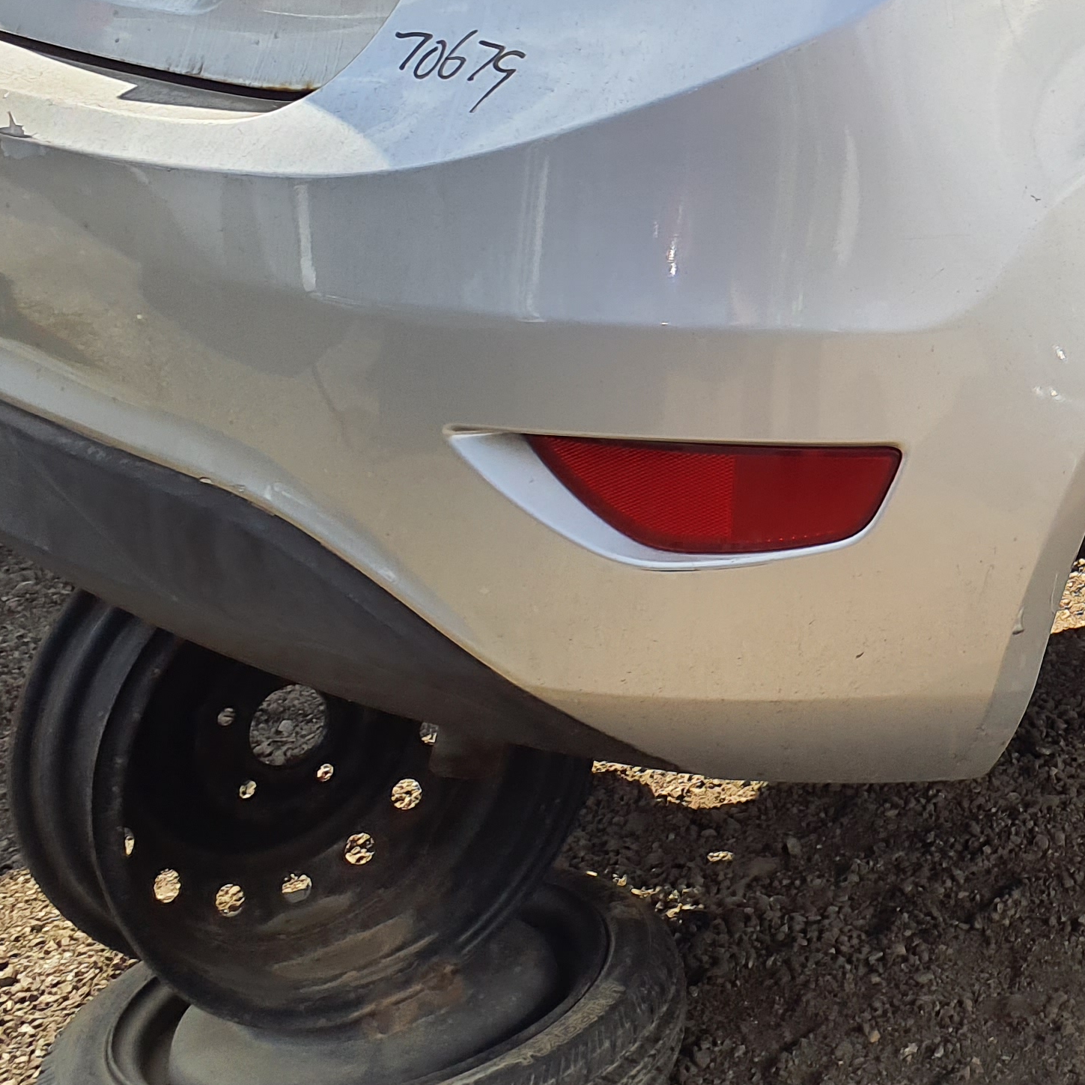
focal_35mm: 68
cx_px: 1288
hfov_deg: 23.3
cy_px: 13
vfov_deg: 24.3
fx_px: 2411
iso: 40
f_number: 1.9
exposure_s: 1/1568
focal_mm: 3.58
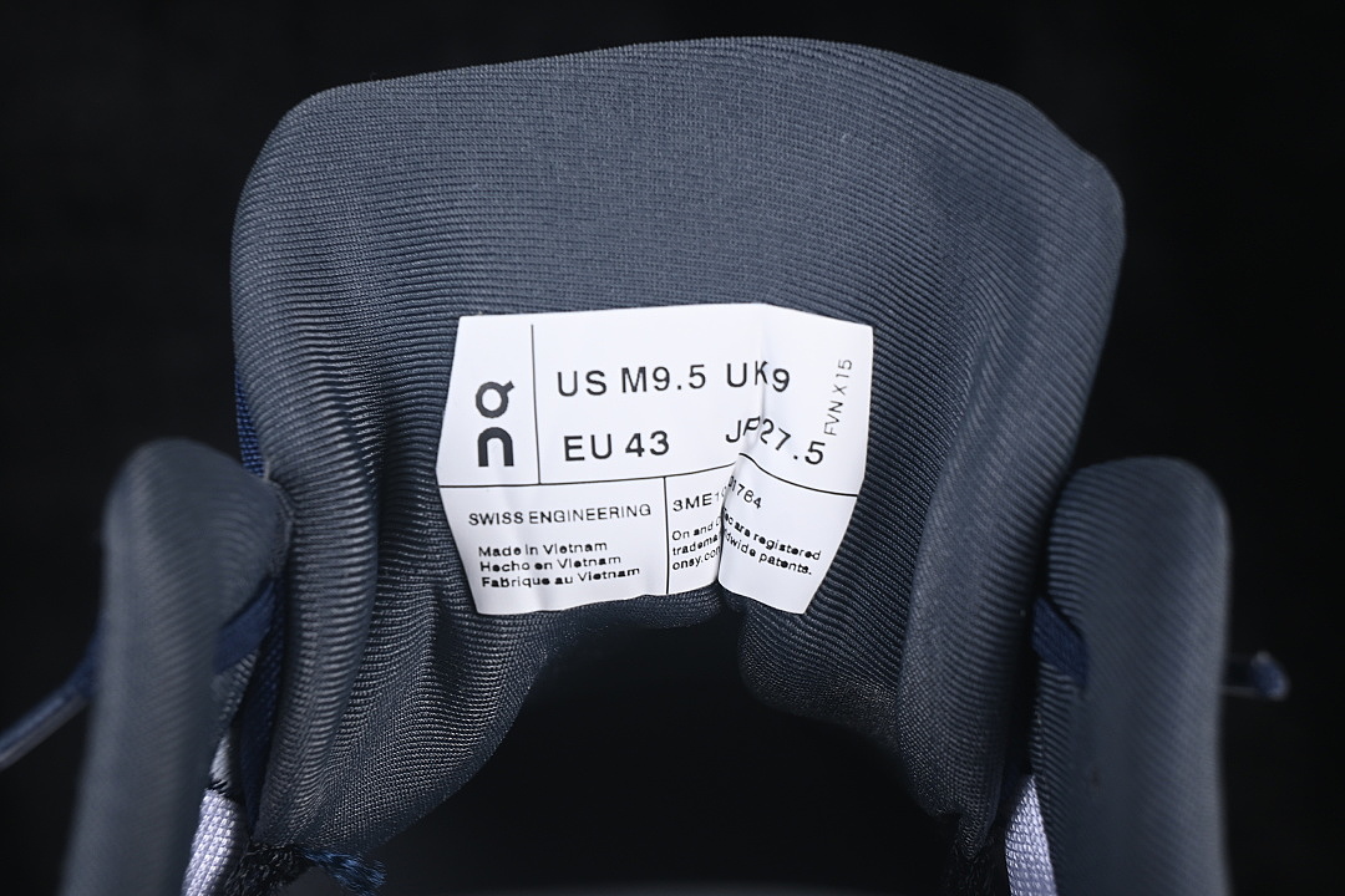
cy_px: 448
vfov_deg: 18.2
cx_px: 672
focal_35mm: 75
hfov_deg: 27.0
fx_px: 2802
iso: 160
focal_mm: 50
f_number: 8
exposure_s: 1/80
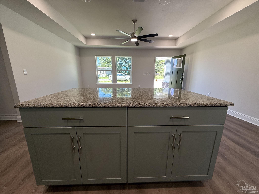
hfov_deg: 102.1
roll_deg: +0.2
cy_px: 97
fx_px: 105
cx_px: 130
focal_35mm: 14
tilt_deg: -12.3
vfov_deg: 85.7
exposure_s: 1/120
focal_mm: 2.22
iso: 100
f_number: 2.2
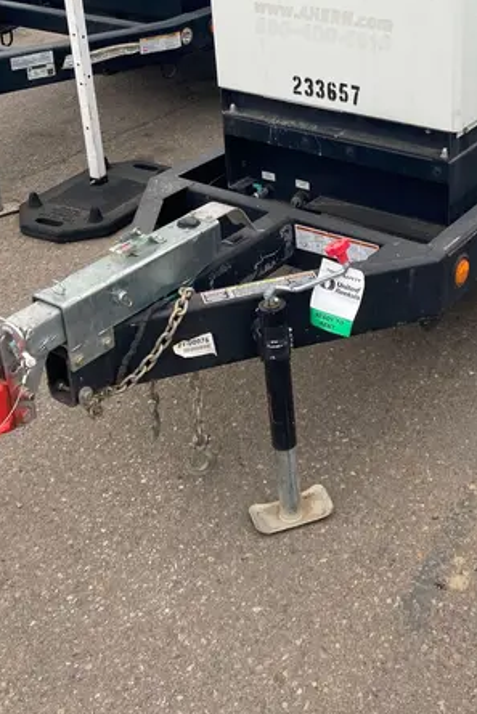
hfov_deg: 27.9
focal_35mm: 48
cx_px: 332
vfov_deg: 39.6
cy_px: 152
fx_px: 953
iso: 20
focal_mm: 3.99
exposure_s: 1/303
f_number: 1.8
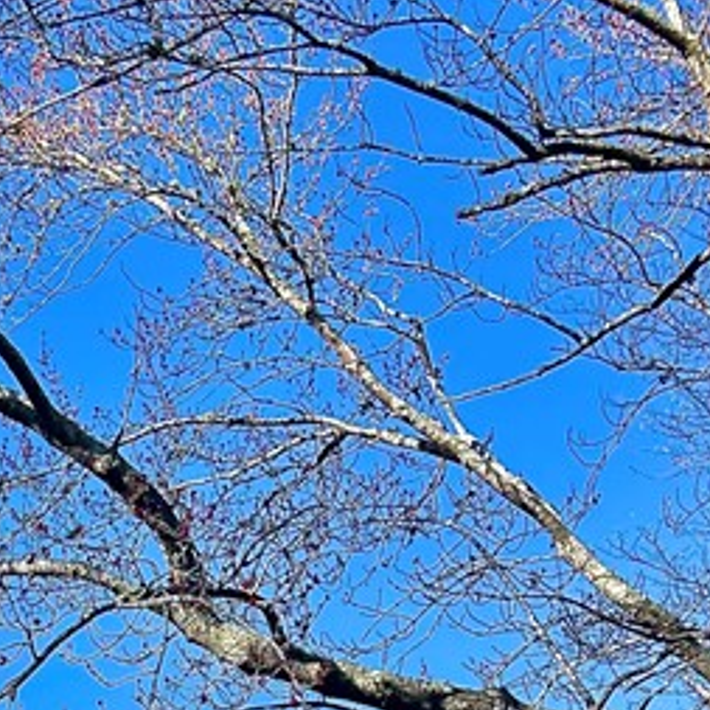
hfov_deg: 17.9
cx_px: -112
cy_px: 1181
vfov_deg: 16.4
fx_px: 2158
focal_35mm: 93
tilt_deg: +4.8
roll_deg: -0.7
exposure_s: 1/3704
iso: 50
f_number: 1.5
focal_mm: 5.7
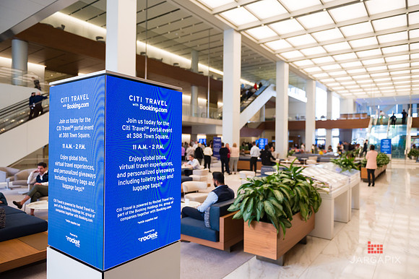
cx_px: 210
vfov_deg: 53.1
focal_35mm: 24
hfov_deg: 73.8
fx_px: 279
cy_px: 140
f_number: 3.2
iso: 1600
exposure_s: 1/640
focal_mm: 24
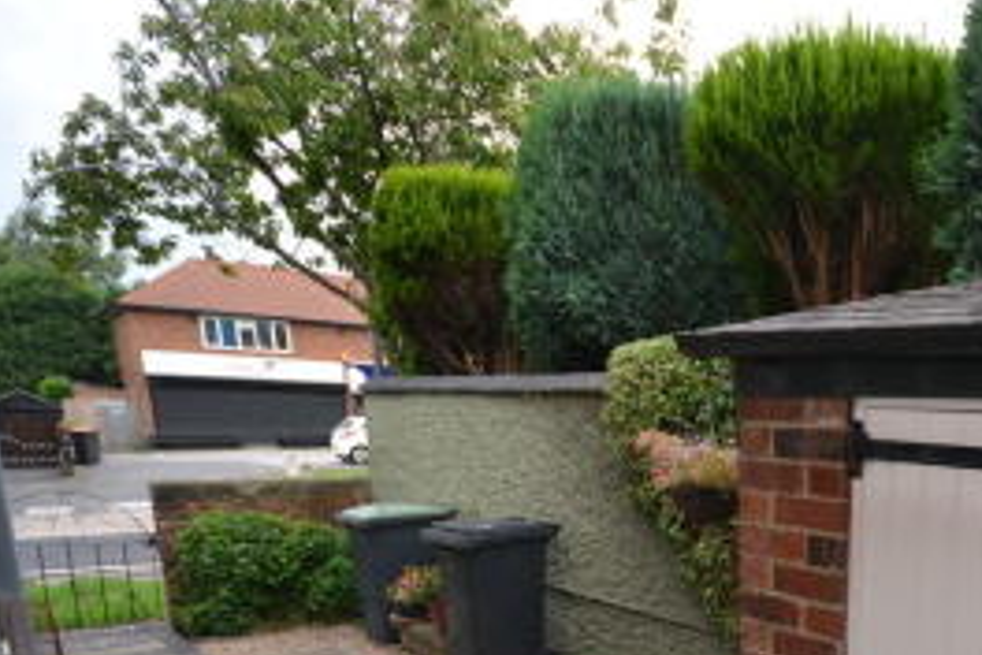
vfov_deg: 44.0
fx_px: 736
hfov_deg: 58.4
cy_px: 582
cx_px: 870
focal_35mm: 27
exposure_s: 1/125
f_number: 5.6
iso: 160
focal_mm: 10
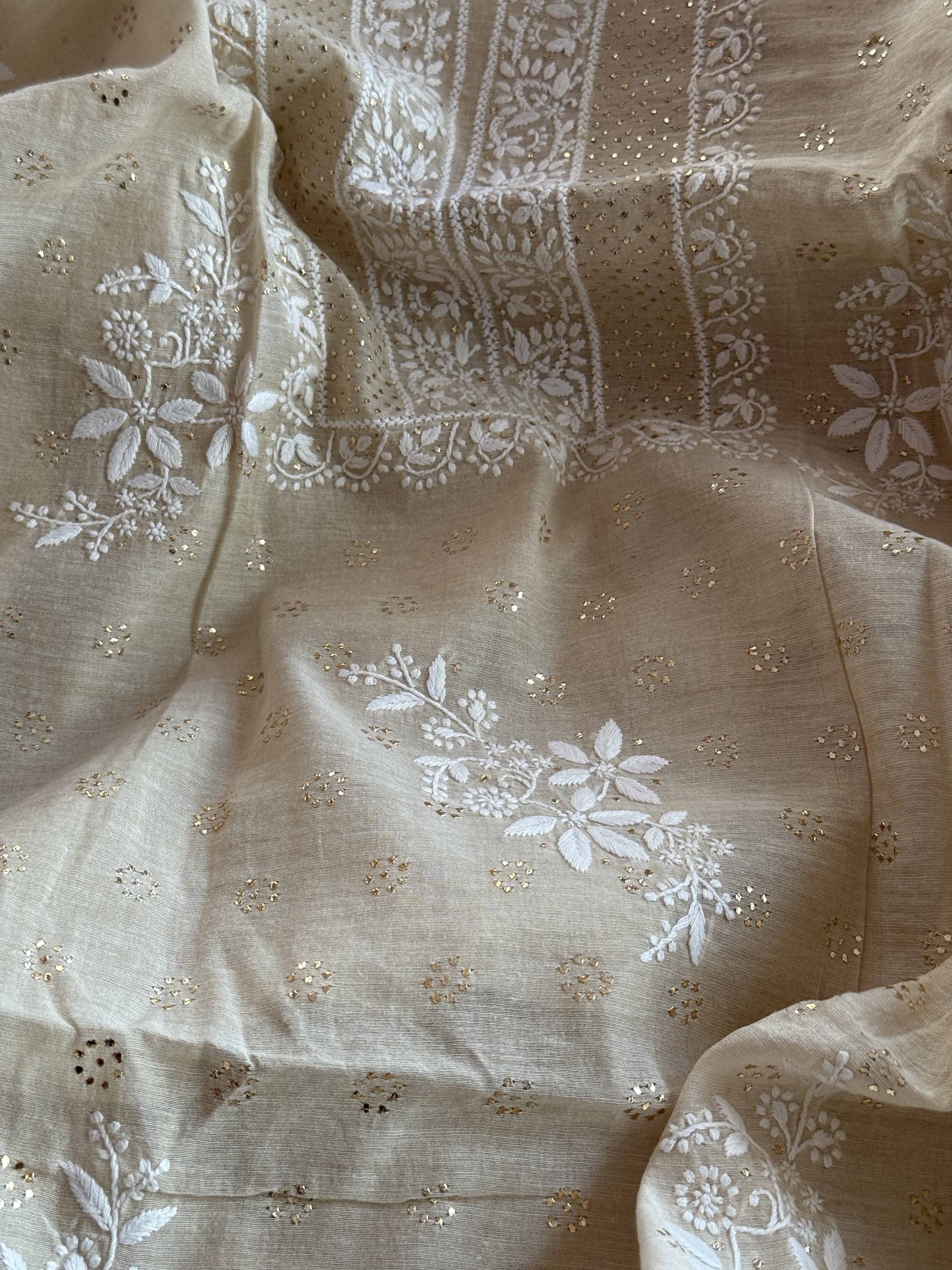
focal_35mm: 48
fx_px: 1760
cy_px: 635
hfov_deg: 30.3
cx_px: 476
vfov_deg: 39.7
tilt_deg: -61.6
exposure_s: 1/60
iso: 125
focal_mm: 6.76
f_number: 1.78
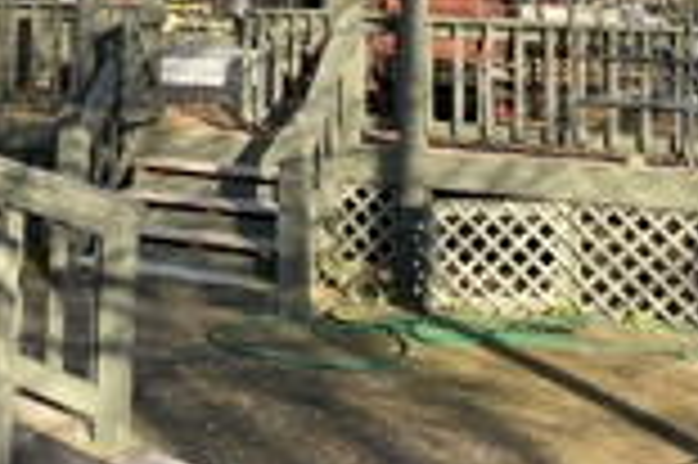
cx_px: 135
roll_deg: -1.7
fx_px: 1356
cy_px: -108
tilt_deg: +4.2
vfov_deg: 18.3
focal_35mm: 70
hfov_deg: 28.2
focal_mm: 4.25
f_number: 1.8
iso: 32
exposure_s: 1/654
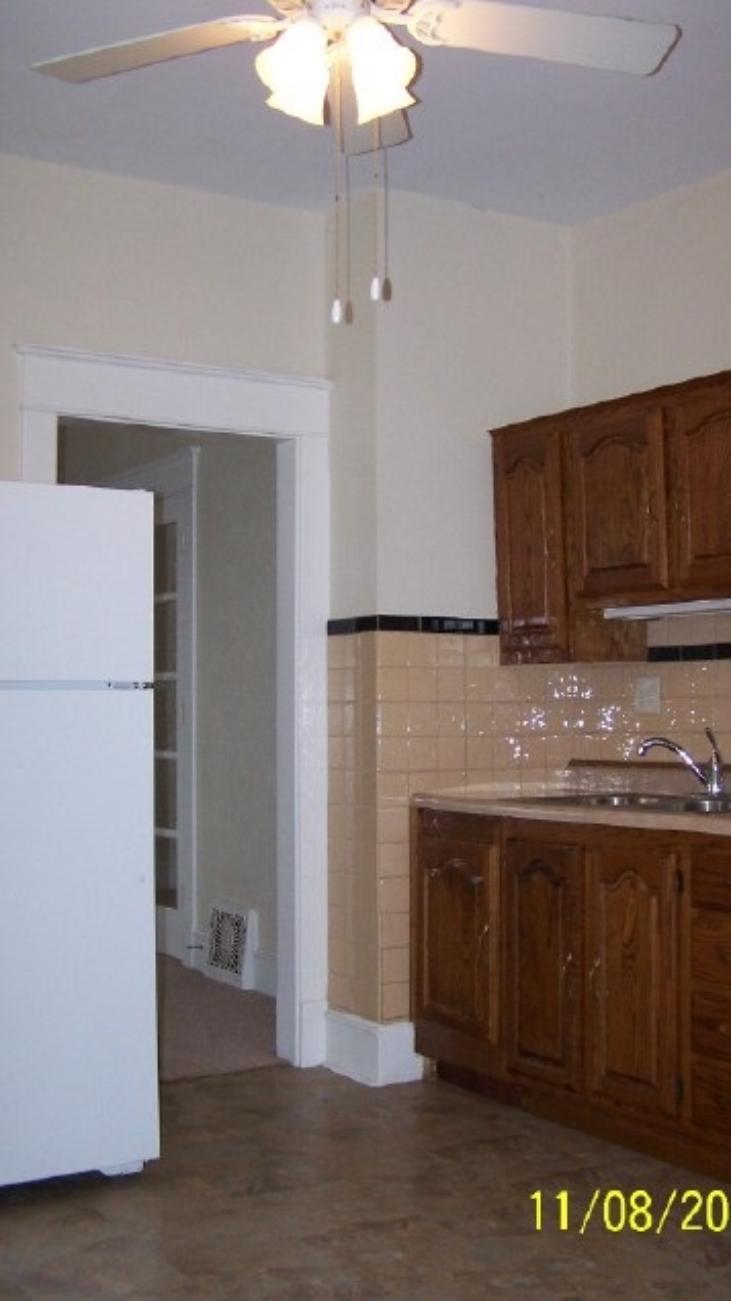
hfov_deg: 28.3
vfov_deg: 48.4
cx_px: 396
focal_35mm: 42
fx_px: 1448
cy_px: 645
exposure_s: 1/60
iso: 140
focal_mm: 6.3
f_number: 2.8
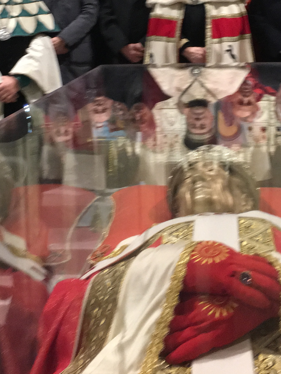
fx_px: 682
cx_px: 164
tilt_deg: -4.9
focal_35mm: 63
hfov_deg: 23.3
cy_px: 76
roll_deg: +1.4
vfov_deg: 30.0
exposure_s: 1/17
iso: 320
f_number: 2.2
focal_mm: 4.15
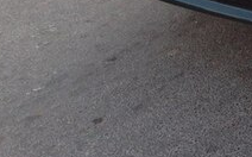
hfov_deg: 17.2
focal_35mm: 109
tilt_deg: -15.6
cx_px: 384
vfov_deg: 11.2
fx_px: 748
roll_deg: -1.4
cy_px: -122
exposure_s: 1/120
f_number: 2.4
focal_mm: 4.12
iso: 80
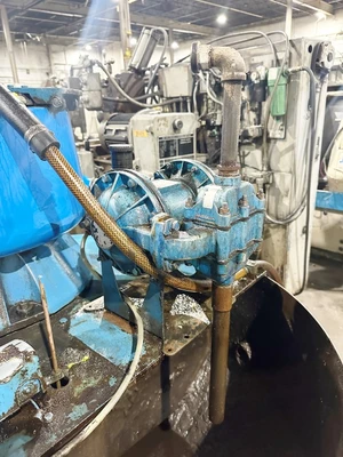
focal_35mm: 24
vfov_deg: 71.6
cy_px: 228
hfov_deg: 56.8
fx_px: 317
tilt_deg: -20.8
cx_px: 172
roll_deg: +1.9
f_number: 1.78
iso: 800
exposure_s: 1/60
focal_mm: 6.86
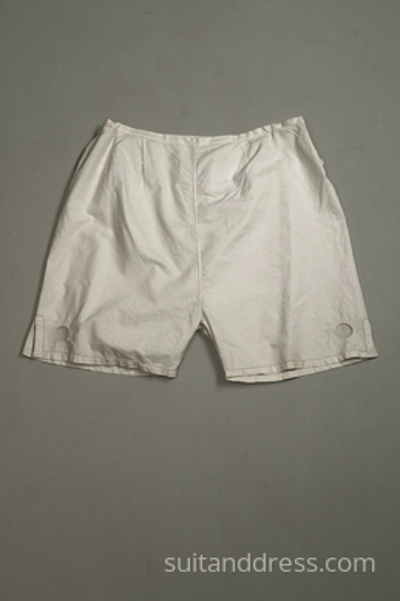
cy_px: 300
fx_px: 801
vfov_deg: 41.1
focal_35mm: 48
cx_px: 200
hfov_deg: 28.1
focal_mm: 32
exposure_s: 1/60
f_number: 11
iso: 400
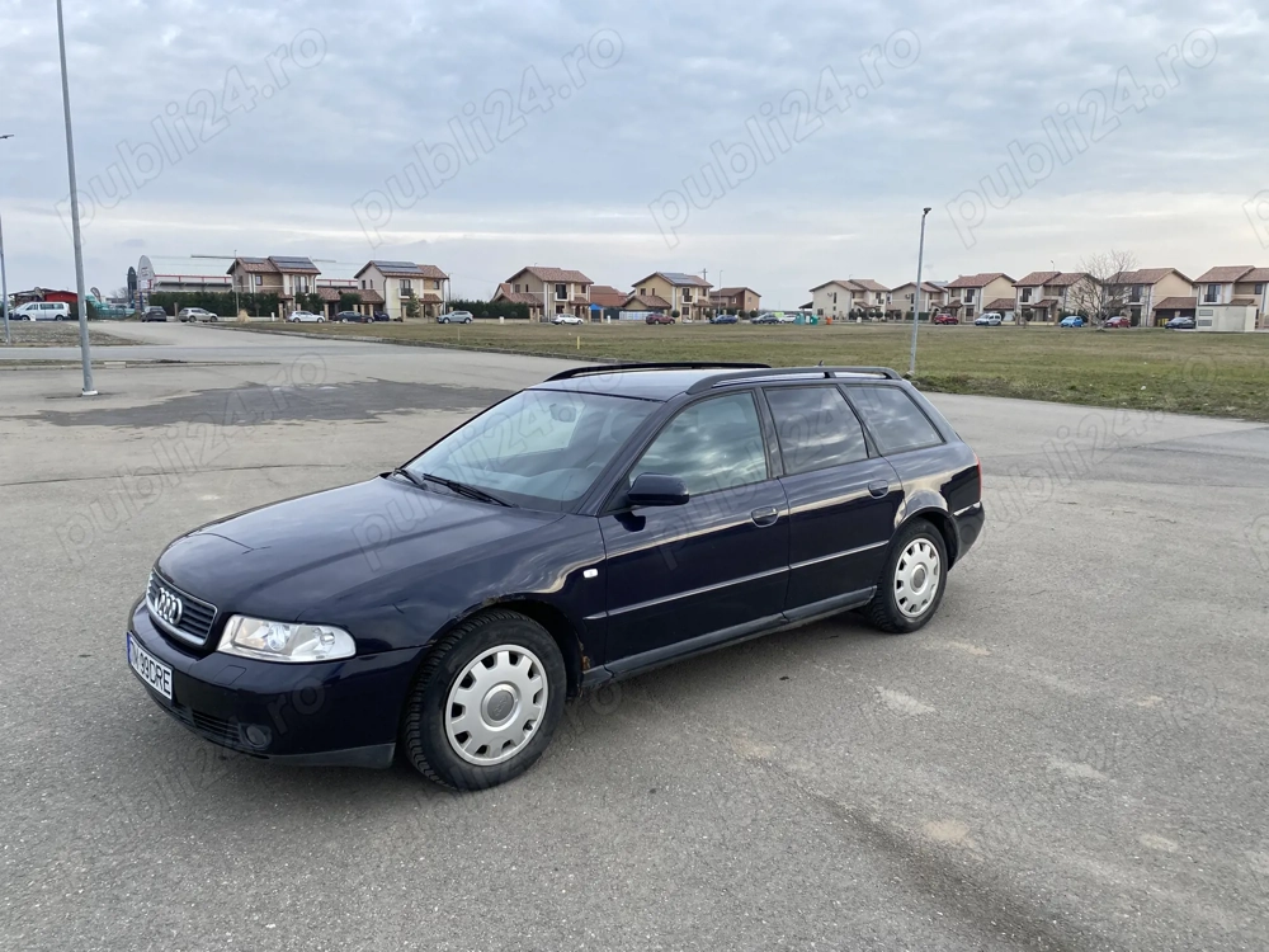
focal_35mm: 26
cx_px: 634
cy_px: 476
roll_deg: -0.2
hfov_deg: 67.3
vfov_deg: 53.1
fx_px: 953
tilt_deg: -10.7
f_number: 1.8
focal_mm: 4.25
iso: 32
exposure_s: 1/852
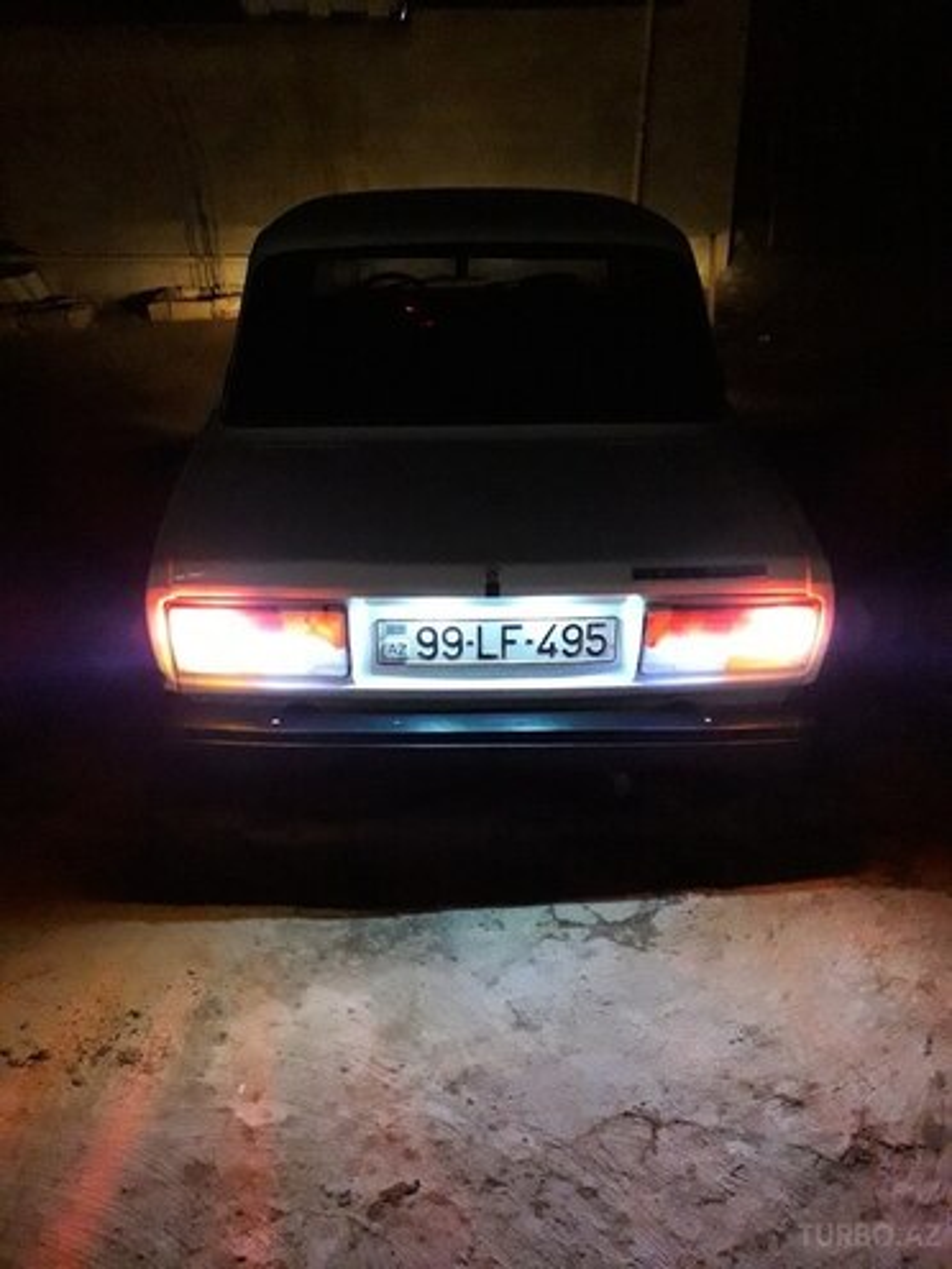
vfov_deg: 65.3
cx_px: 476
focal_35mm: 27
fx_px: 990
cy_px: 634
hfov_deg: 51.4
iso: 800
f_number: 1.9
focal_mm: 3.6
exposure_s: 1/17
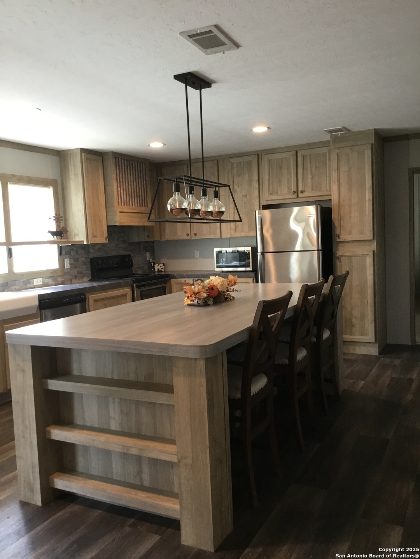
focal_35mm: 31
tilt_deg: -4.1
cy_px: 280
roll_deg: +2.9
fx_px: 502
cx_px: 210
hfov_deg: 45.4
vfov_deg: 58.4
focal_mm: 3.3
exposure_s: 1/30
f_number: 2.4
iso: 80
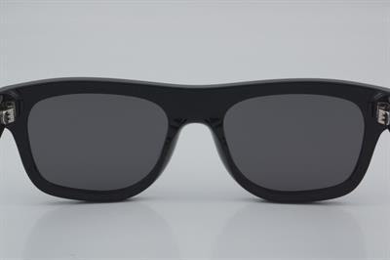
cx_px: 195
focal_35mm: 82
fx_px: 893
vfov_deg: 16.5
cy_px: 130
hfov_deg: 24.6
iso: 100
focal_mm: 55
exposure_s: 1/4
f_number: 32
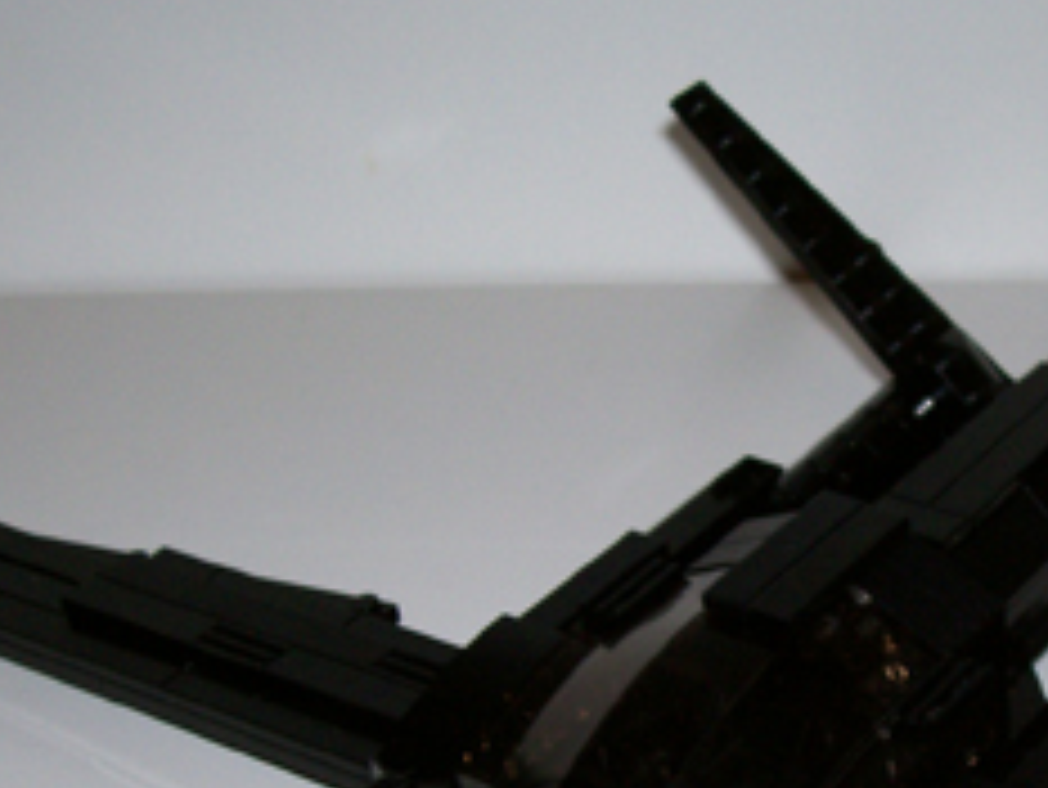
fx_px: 2726
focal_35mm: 90
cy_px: 705
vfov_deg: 16.2
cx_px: 855
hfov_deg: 21.5
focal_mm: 7
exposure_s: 1/68.5
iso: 80
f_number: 2.9
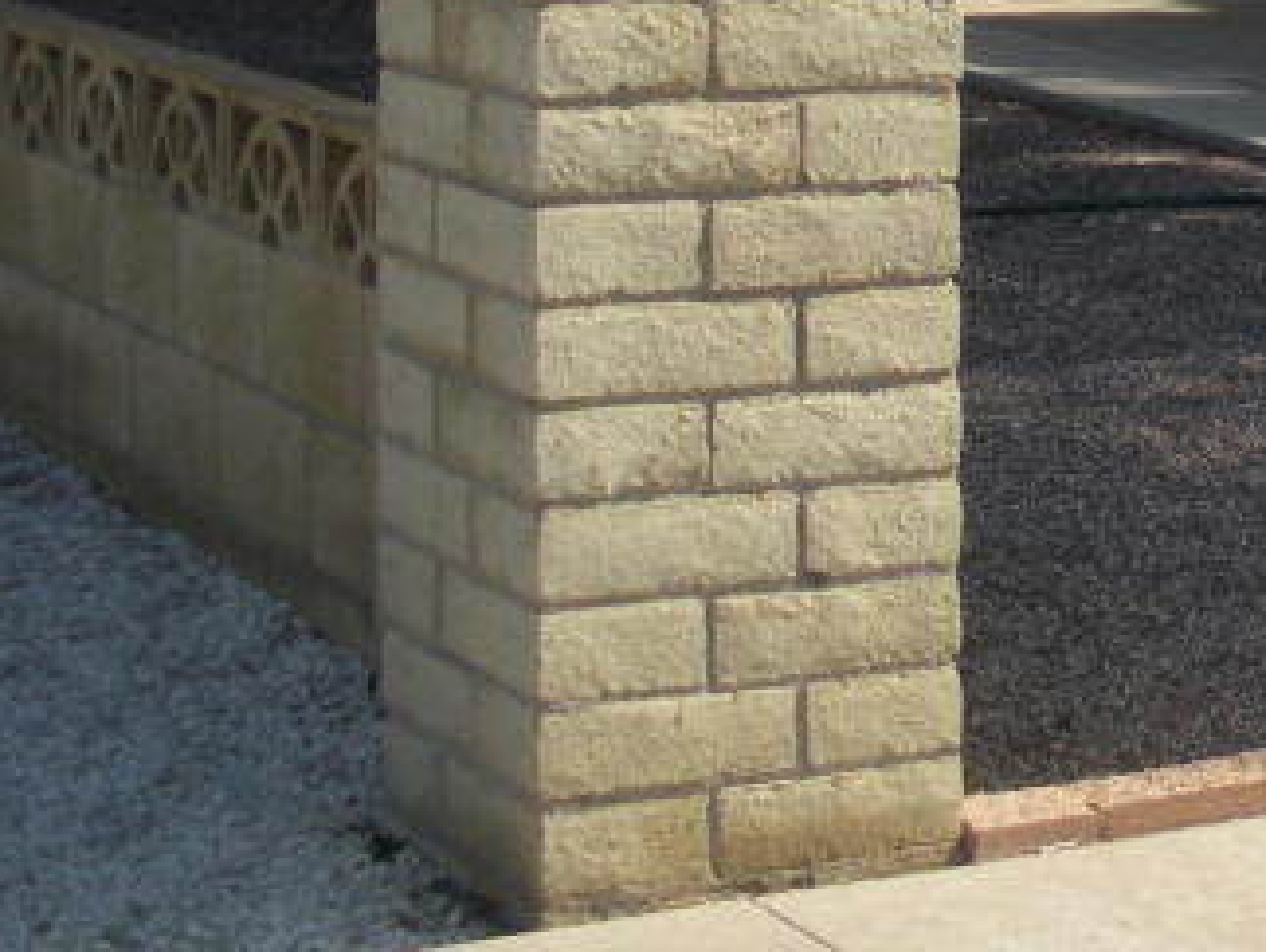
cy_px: -333
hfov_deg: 15.6
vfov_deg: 12.6
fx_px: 4174
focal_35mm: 114
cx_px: 1991
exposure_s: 1/691
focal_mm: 6.3
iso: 88
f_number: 3.5
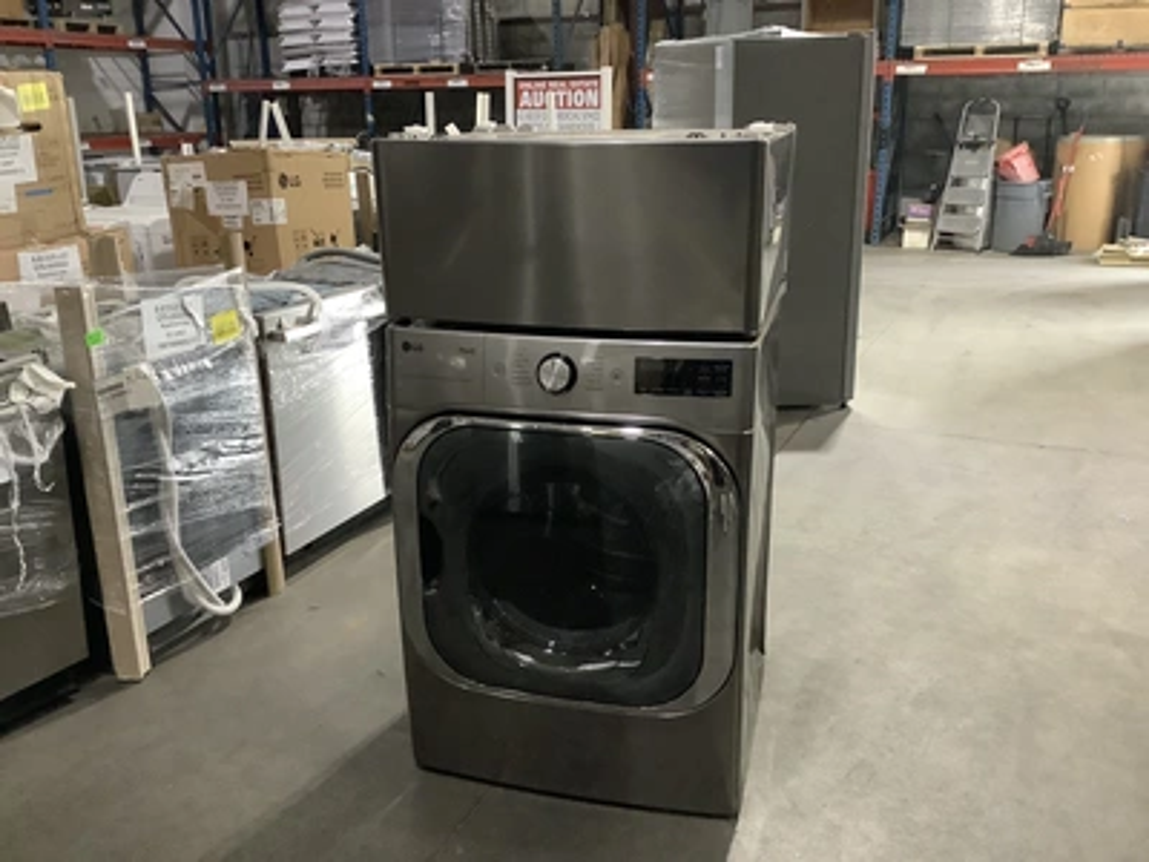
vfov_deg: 45.4
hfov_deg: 58.4
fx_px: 1029
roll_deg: +0.0
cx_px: 574
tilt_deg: -16.5
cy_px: 431
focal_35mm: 31
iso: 320
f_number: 2.4
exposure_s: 1/60
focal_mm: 3.3
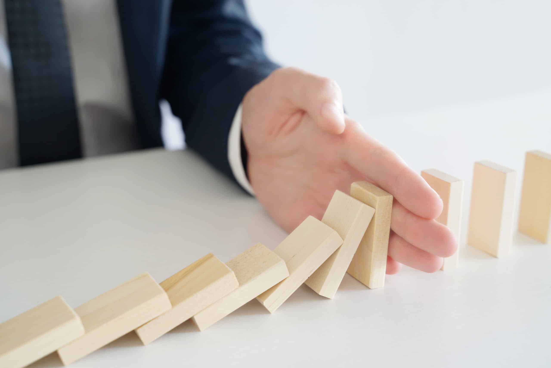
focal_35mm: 49
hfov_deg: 40.3
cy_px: 184
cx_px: 276
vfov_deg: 27.5
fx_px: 750
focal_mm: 49
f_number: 5
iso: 200
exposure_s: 1/8
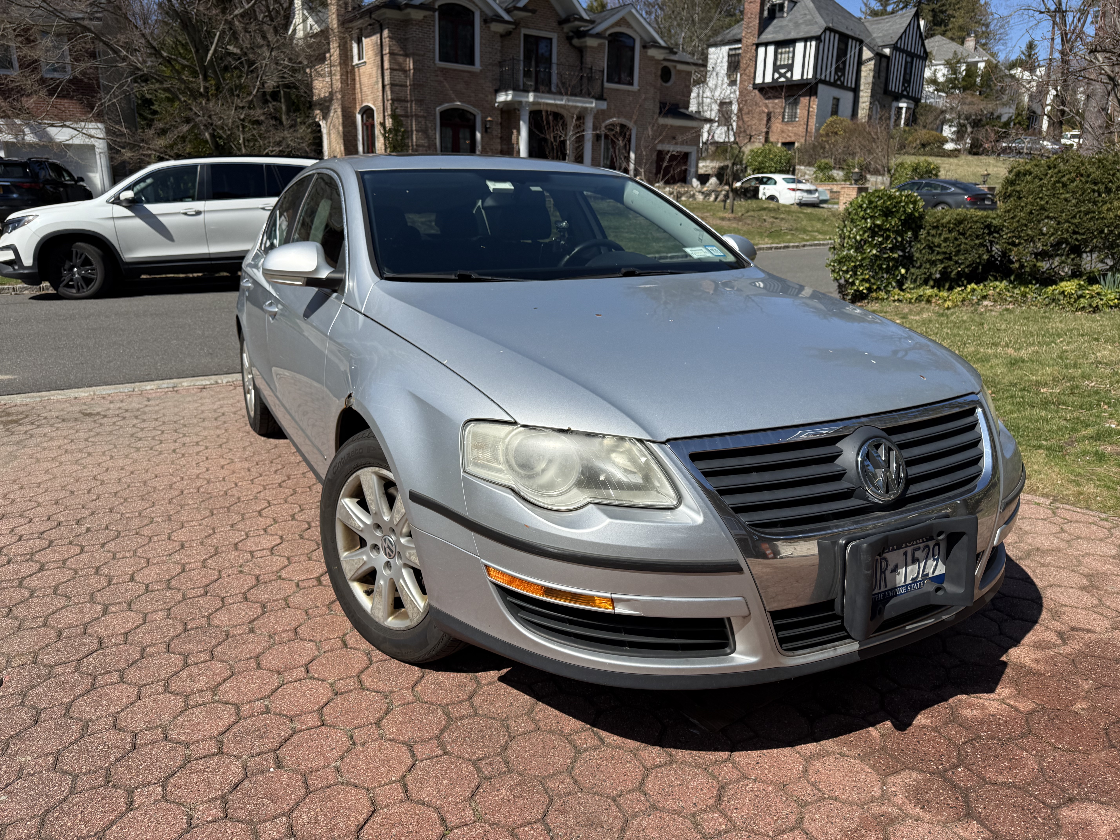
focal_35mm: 24
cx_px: 560
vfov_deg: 56.8
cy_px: 420
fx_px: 777
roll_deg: -1.6
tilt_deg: -14.2
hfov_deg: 71.6
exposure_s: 1/6173
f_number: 1.78
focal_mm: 6.76
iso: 80
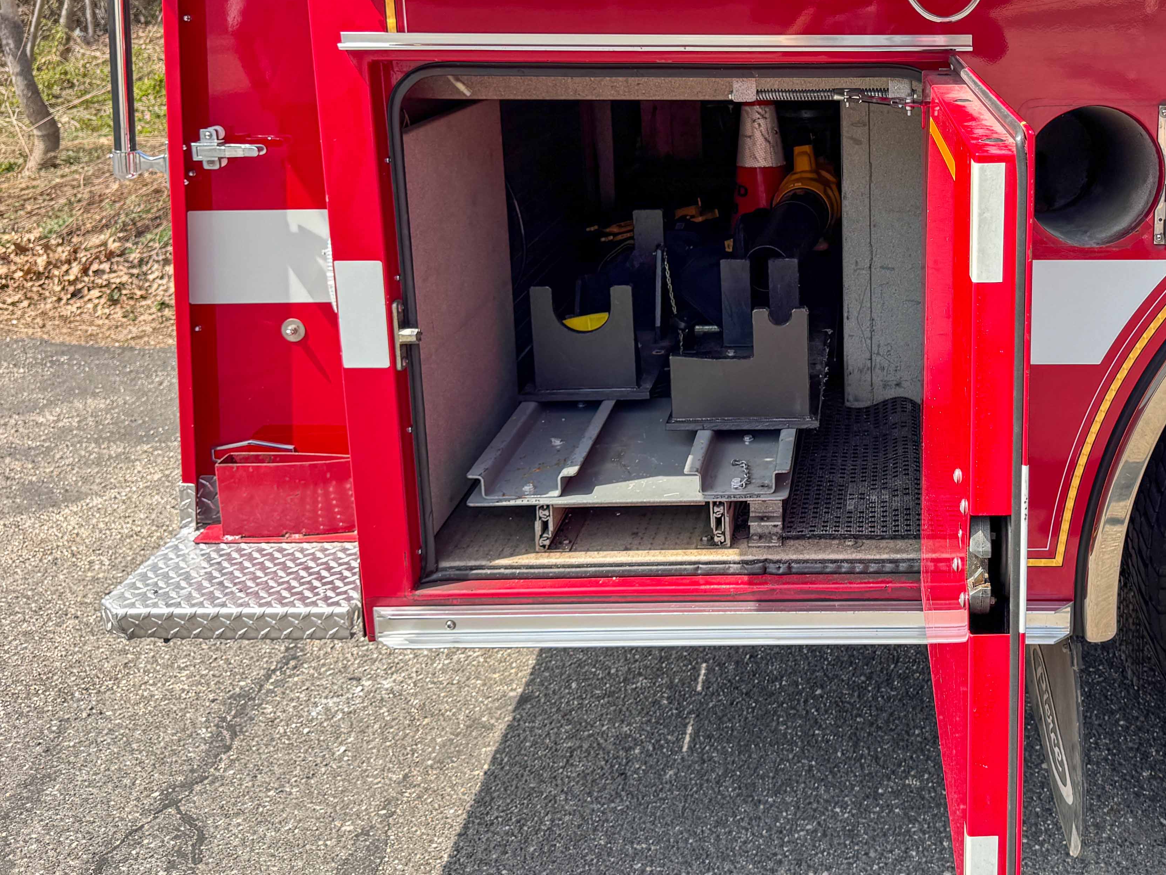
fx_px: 1381
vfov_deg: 34.7
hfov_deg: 44.2
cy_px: 262
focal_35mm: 41
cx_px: 883
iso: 80
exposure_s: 1/900
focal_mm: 6.76
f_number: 1.8
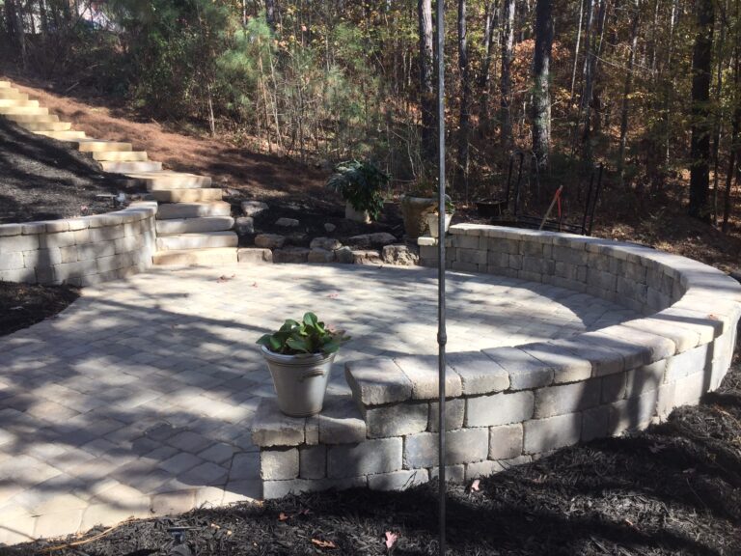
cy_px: 278
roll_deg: -0.1
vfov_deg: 48.2
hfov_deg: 61.7
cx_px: 370
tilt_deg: -12.6
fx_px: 621
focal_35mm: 29
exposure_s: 1/628
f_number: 2.2
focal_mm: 4.15
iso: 32
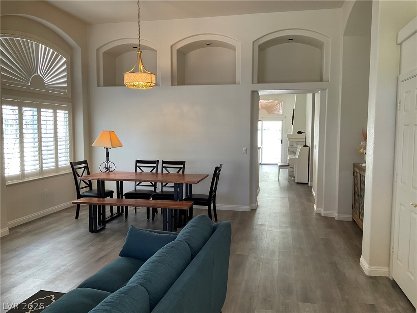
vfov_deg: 48.2
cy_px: 156
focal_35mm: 29
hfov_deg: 61.7
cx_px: 208
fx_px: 349
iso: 50
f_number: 1.8
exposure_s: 1/60
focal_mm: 3
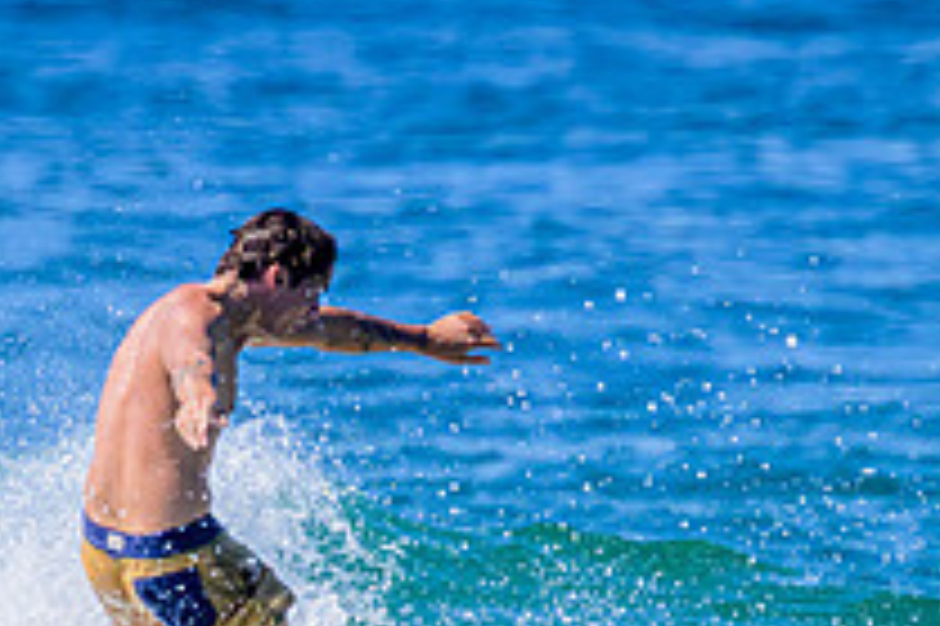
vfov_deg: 0.5
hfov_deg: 0.8
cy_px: 769
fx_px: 69451
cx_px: 464
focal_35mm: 2662
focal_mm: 800
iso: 1800
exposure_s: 1/2000
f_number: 11
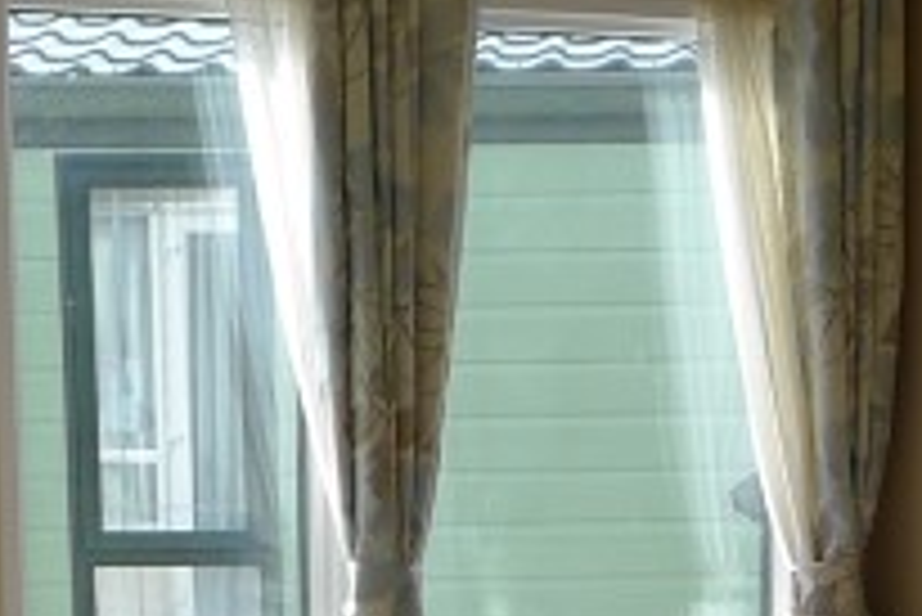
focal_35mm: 135
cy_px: 1219
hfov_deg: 15.1
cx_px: 650
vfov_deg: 9.5
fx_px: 3460
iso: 80
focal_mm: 5.1
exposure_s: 1/320
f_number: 2.8
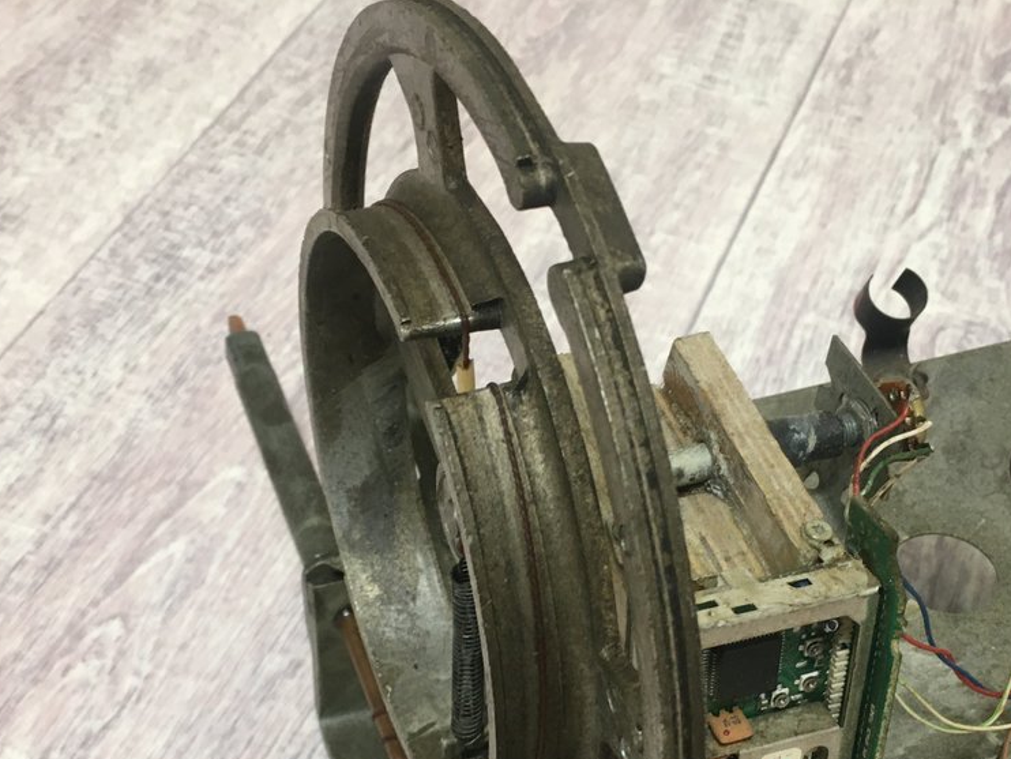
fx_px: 1461
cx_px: 525
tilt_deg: -52.0
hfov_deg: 38.2
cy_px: 649
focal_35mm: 50
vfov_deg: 28.3
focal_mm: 4.15
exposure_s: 1/33
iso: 125
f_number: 2.2
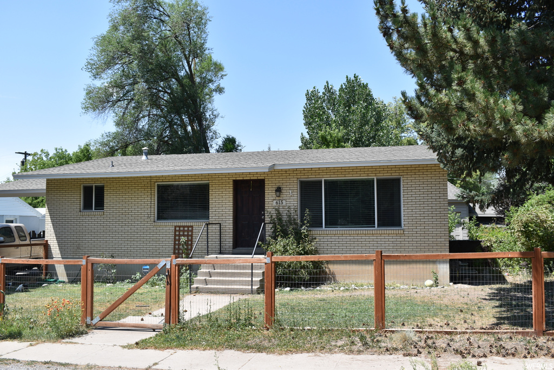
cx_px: 277
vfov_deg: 36.9
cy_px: 185
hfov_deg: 53.1
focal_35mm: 36
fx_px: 554
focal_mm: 24
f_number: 8
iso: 125
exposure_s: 1/250
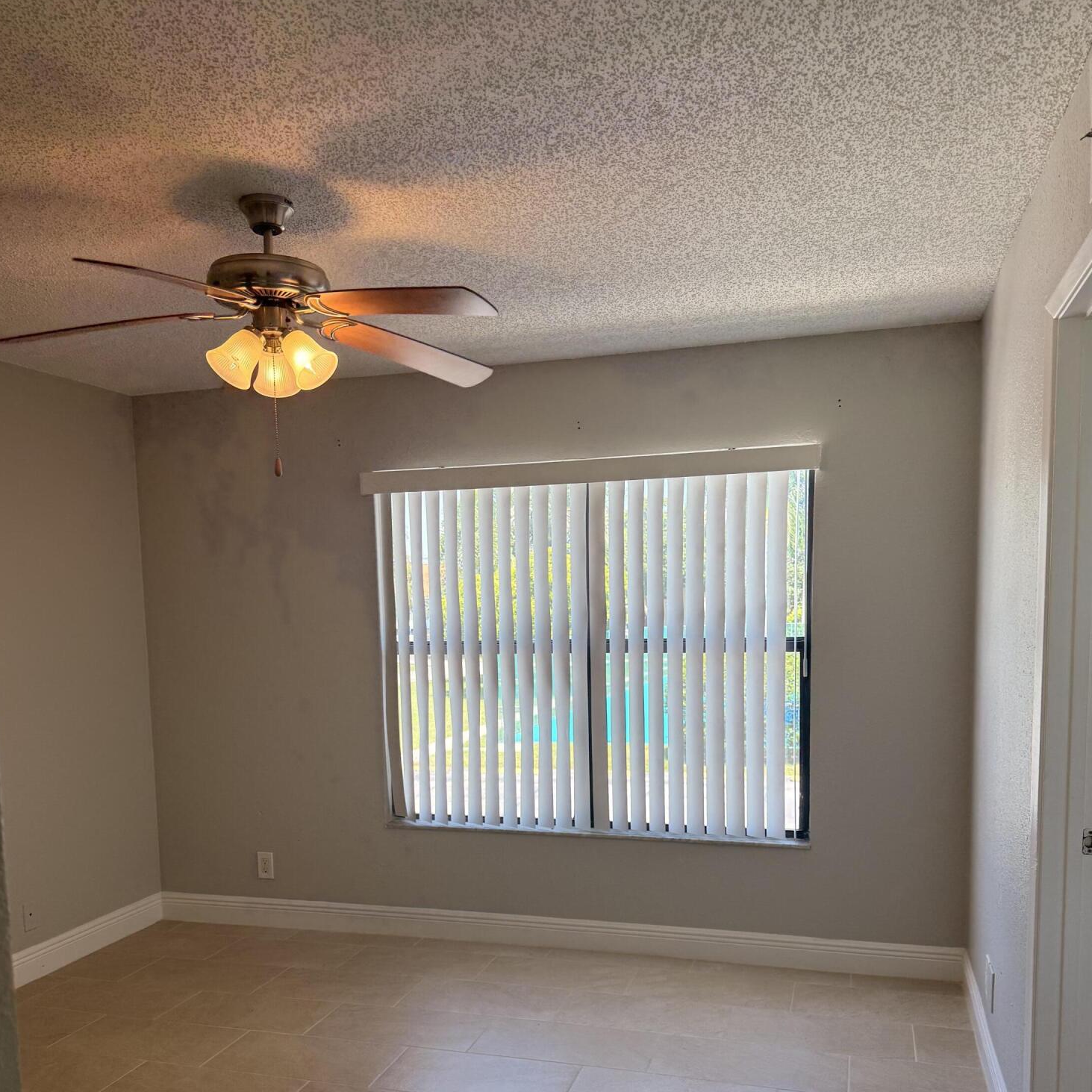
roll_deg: +0.1
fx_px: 1035
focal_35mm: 29
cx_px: 553
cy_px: 728
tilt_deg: -4.2
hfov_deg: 55.6
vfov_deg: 54.5
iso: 100
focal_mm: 6.76
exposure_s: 1/176
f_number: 1.78
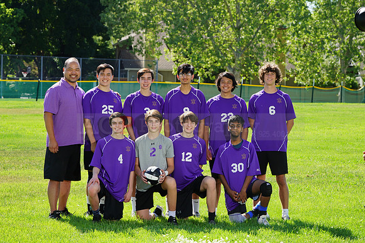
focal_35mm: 156
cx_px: 182
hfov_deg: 13.2
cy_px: 122
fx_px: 1581
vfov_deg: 8.8
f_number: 10
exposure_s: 1/200
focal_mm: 156
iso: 200
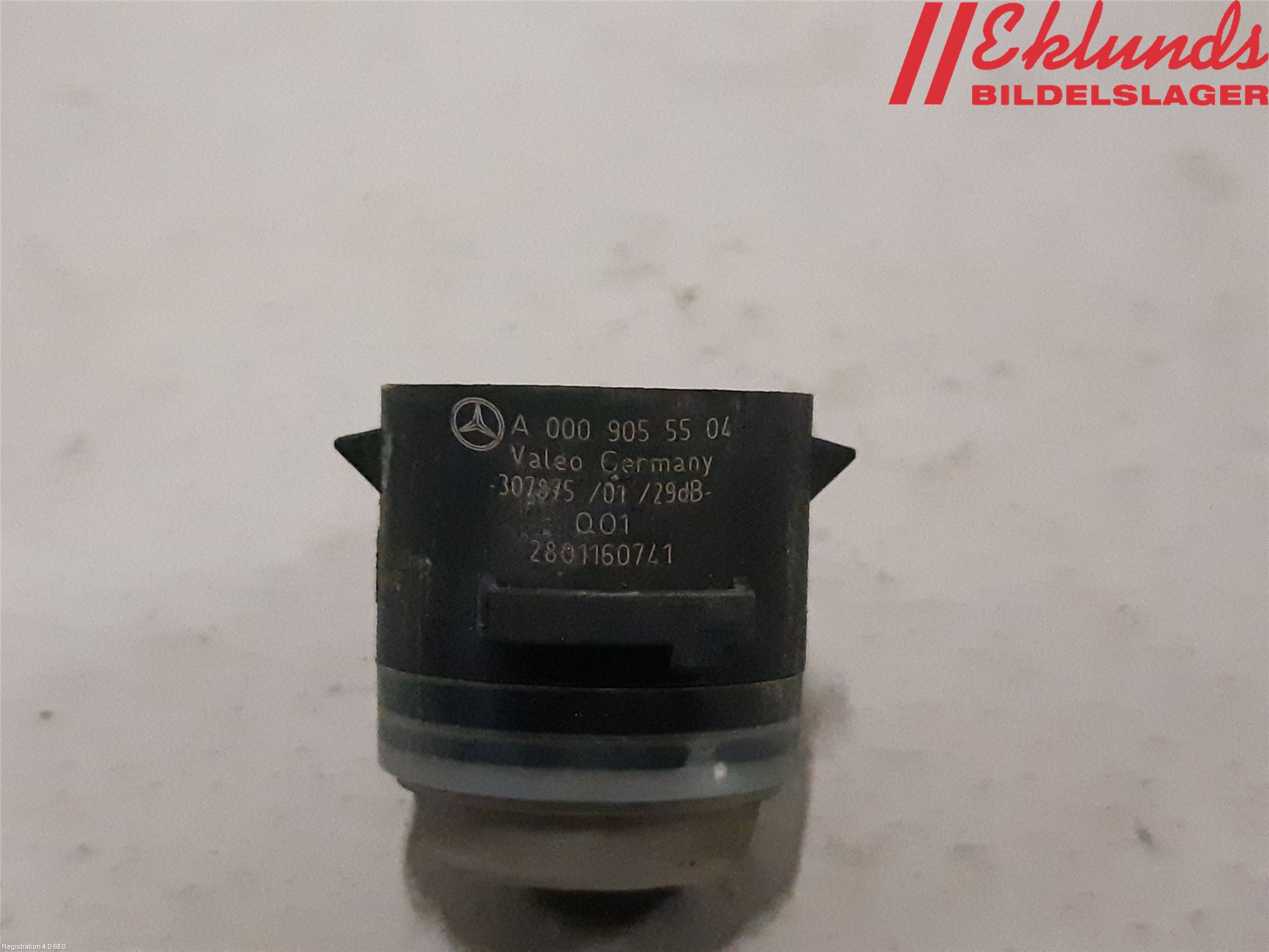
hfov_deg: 67.3
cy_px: 476
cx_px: 634
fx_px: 953
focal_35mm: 26
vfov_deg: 53.1
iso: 800
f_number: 1.7
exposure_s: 1/249
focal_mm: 3.93
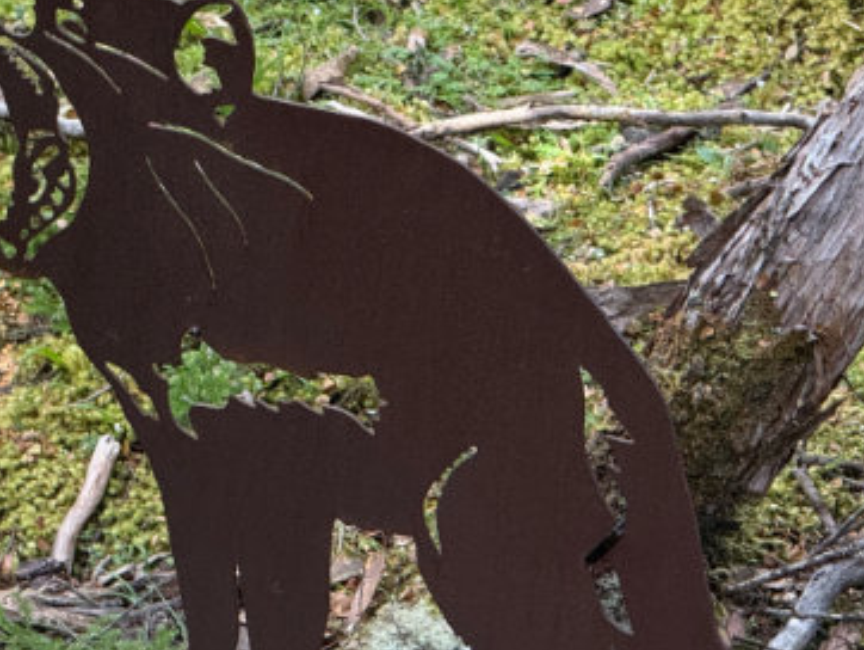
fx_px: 6619
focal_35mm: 265
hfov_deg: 7.5
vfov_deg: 5.6
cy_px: 258
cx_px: 439
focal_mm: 15.7
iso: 320
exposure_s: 1/99
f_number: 2.8
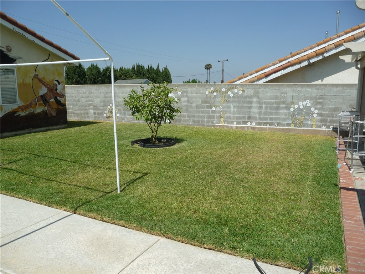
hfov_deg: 63.4
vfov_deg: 49.7
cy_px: 137
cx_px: 182
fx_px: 295
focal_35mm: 28
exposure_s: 1/400
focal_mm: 4.7
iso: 100
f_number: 8
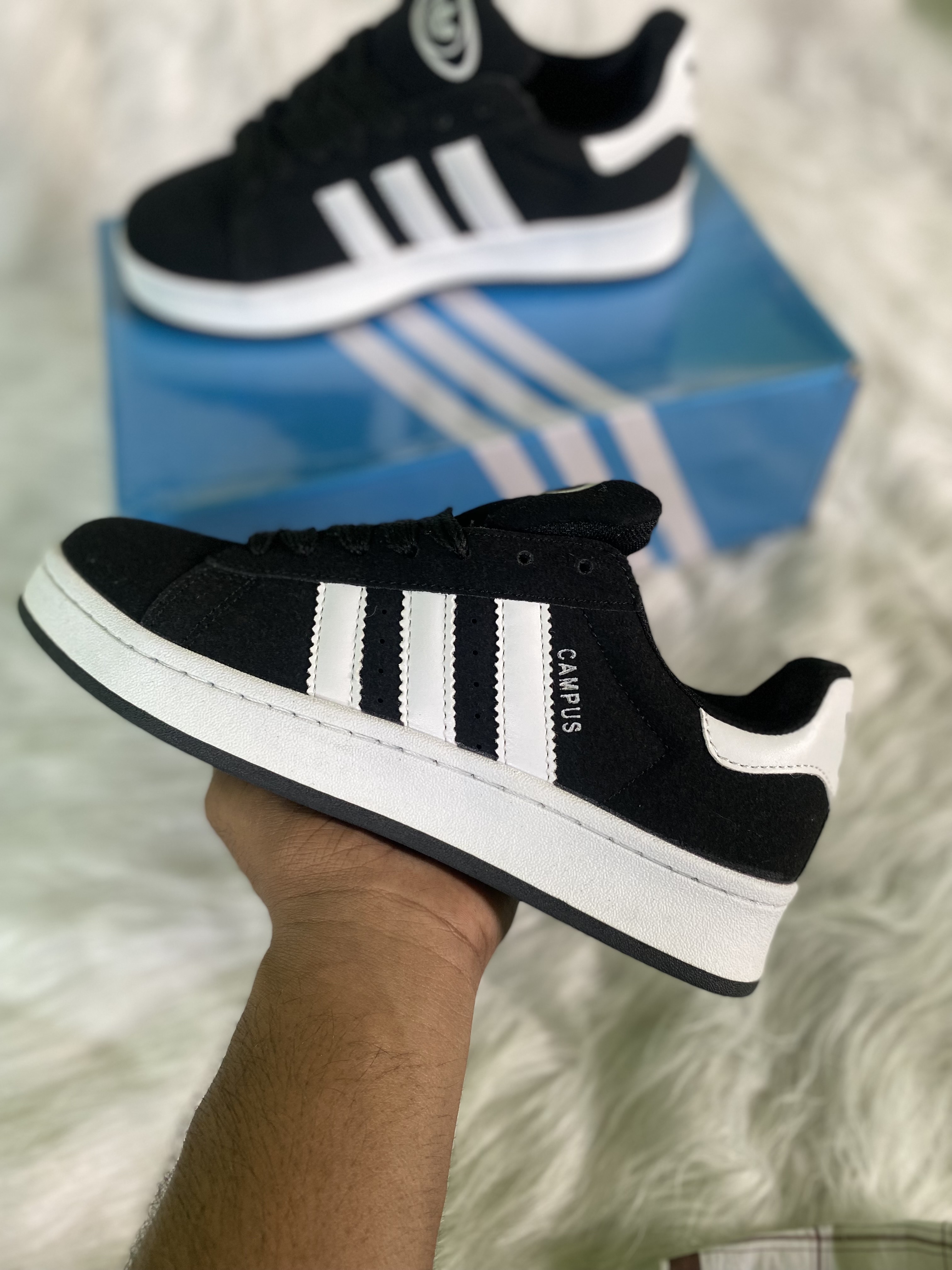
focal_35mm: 26
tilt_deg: -55.1
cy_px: 635
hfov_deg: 53.1
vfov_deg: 67.3
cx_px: 476
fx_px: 953
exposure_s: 1/121
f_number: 1.8
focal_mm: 4.25
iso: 100
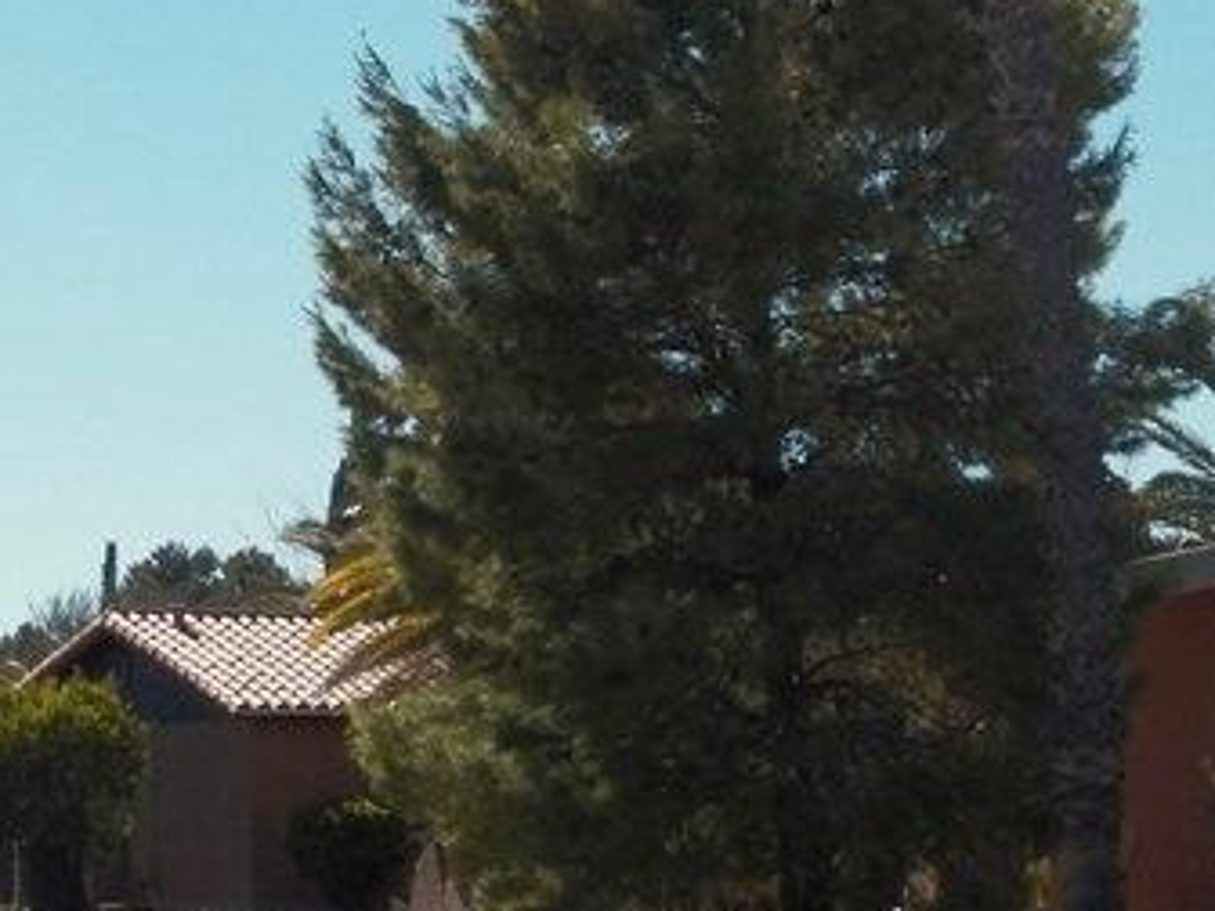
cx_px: 69
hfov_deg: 9.0
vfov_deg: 6.8
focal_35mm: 220
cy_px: 557
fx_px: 7722
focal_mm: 13.2
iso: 125
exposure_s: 1/1600
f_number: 4.5
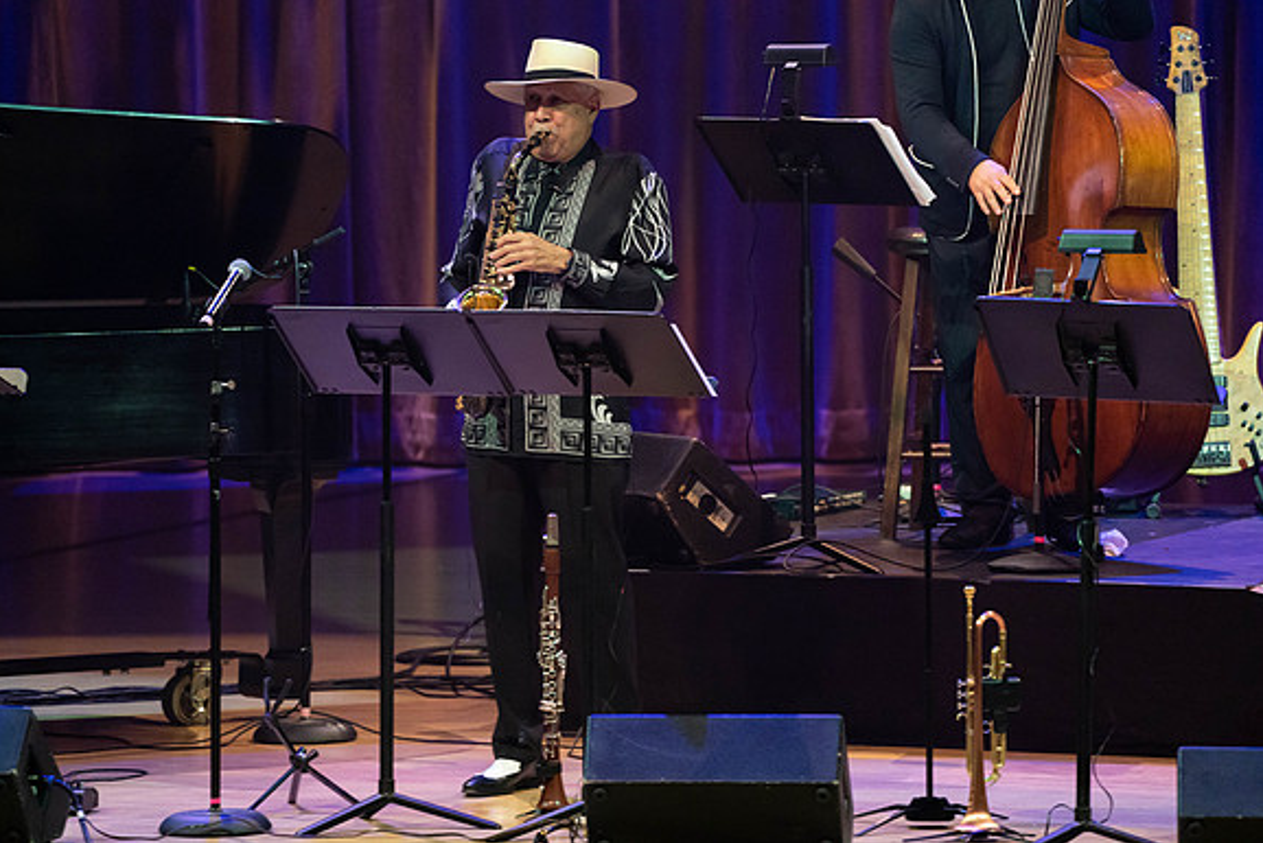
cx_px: 630
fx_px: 13896
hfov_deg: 5.2
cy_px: 422
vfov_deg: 3.5
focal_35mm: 396
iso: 3200
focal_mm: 394
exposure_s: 1/250
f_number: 5.6
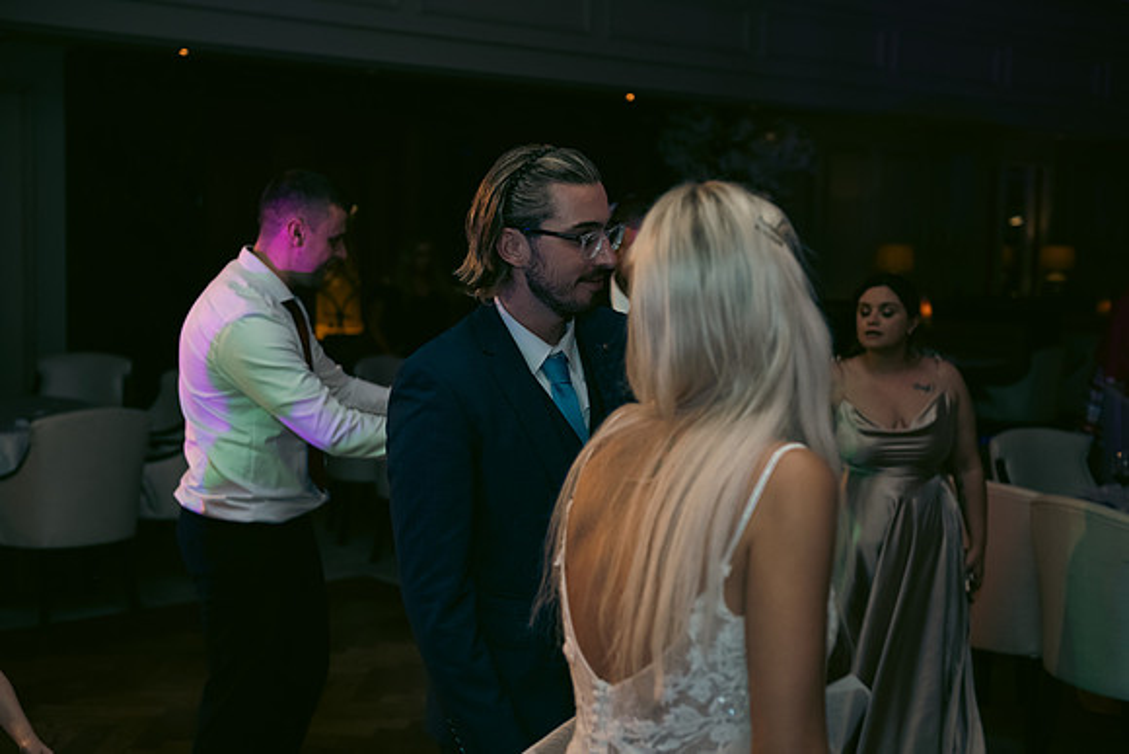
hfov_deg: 38.2
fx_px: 1631
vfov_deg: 26.0
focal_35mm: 52
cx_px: 564
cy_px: 377
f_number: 3.5
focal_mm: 52
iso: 640
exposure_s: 1/160
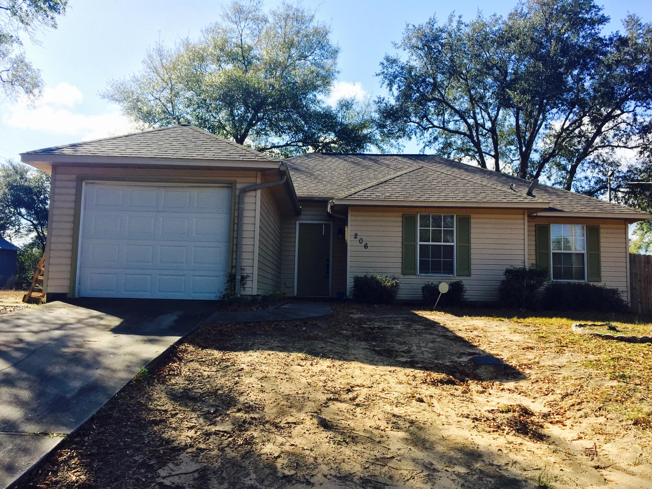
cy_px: 244
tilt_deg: +5.6
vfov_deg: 48.2
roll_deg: -1.8
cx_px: 326
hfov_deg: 61.7
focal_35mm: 29
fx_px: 546
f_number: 2.2
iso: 32
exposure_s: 1/1041
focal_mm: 4.15
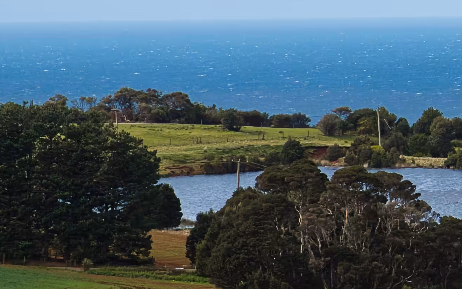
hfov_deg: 6.3
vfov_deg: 4.1
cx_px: 860
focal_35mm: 324
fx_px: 4080
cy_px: 7
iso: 100
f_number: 10
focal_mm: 70
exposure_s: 1/200
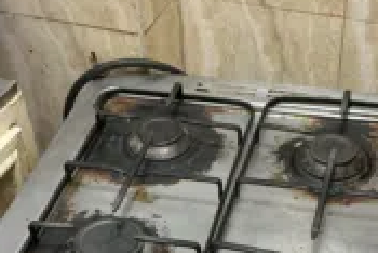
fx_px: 725
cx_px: 235
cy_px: 253
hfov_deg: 29.1
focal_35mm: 69
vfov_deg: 19.2
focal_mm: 3
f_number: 1.8
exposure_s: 1/60
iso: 200
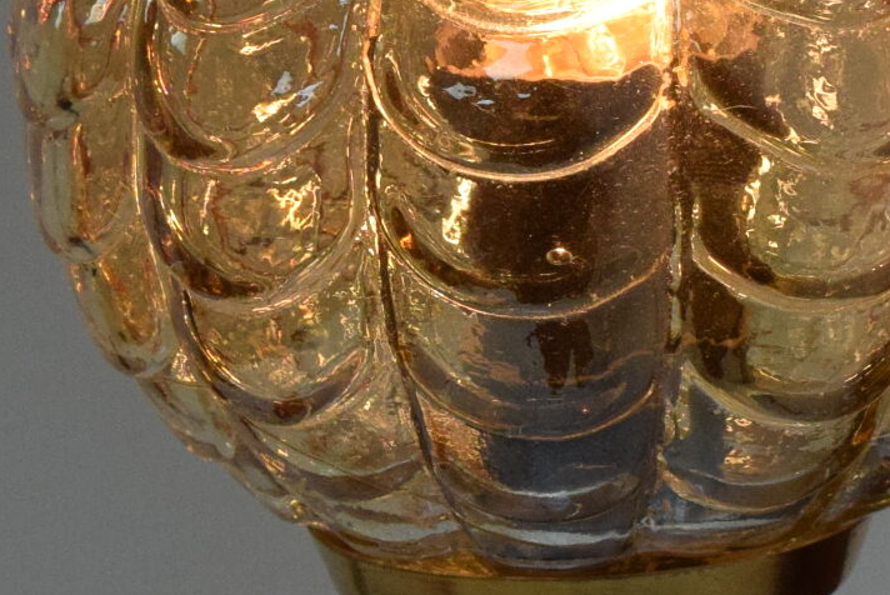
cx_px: 922
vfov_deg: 8.4
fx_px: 4058
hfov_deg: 12.3
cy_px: 172
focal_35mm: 164
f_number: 9
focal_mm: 26
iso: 1600
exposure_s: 1/320
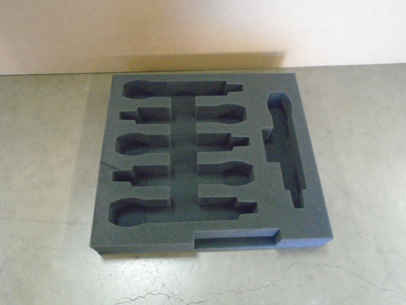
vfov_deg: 53.1
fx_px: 305
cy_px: 152
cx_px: 203
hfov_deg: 67.3
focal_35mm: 26
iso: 800
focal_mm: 4.6
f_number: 3.2
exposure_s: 1/20
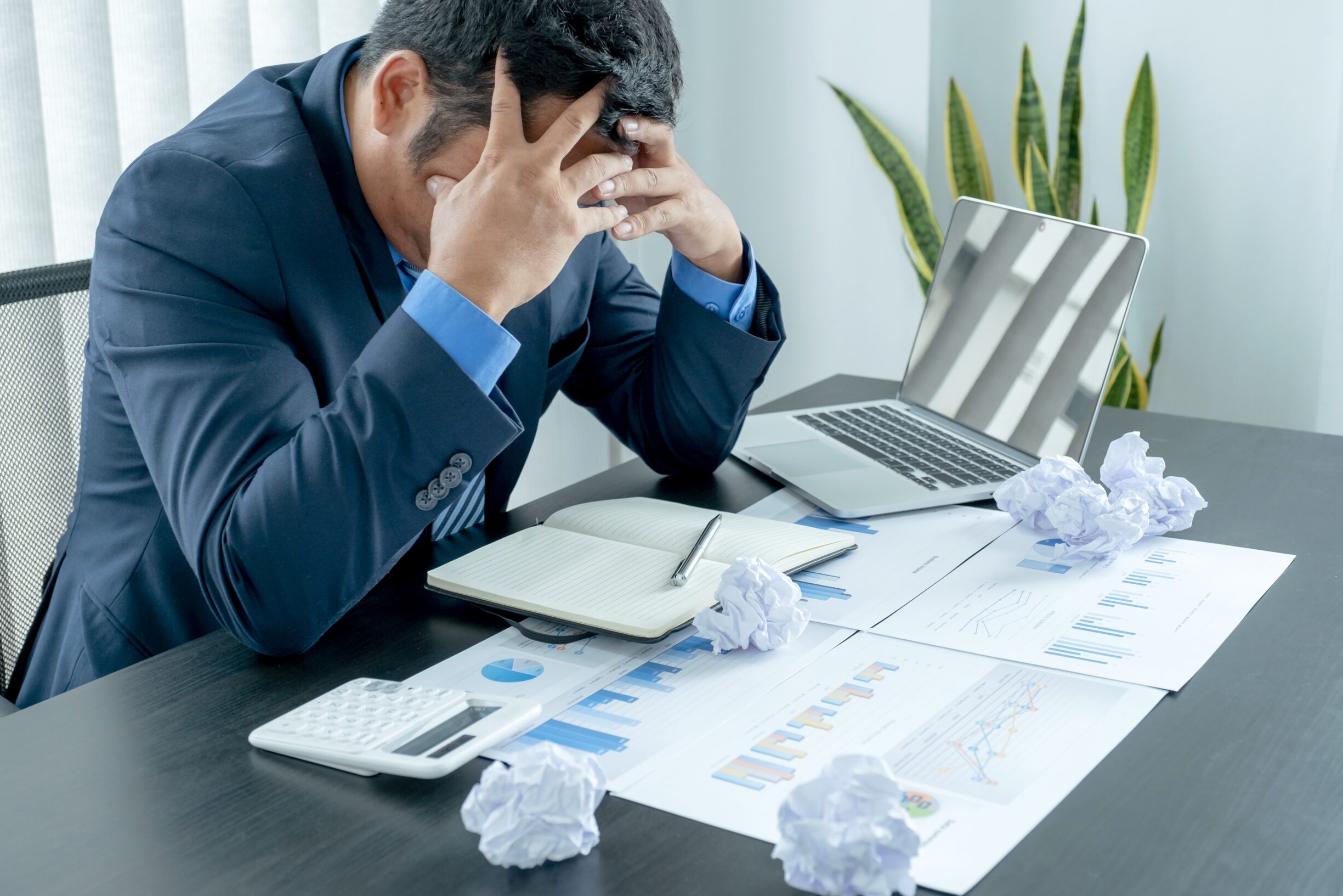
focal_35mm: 46
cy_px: 432
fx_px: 1716
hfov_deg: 42.7
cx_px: 658
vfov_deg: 29.2
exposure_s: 1/60
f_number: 3.6
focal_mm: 29.2
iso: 250
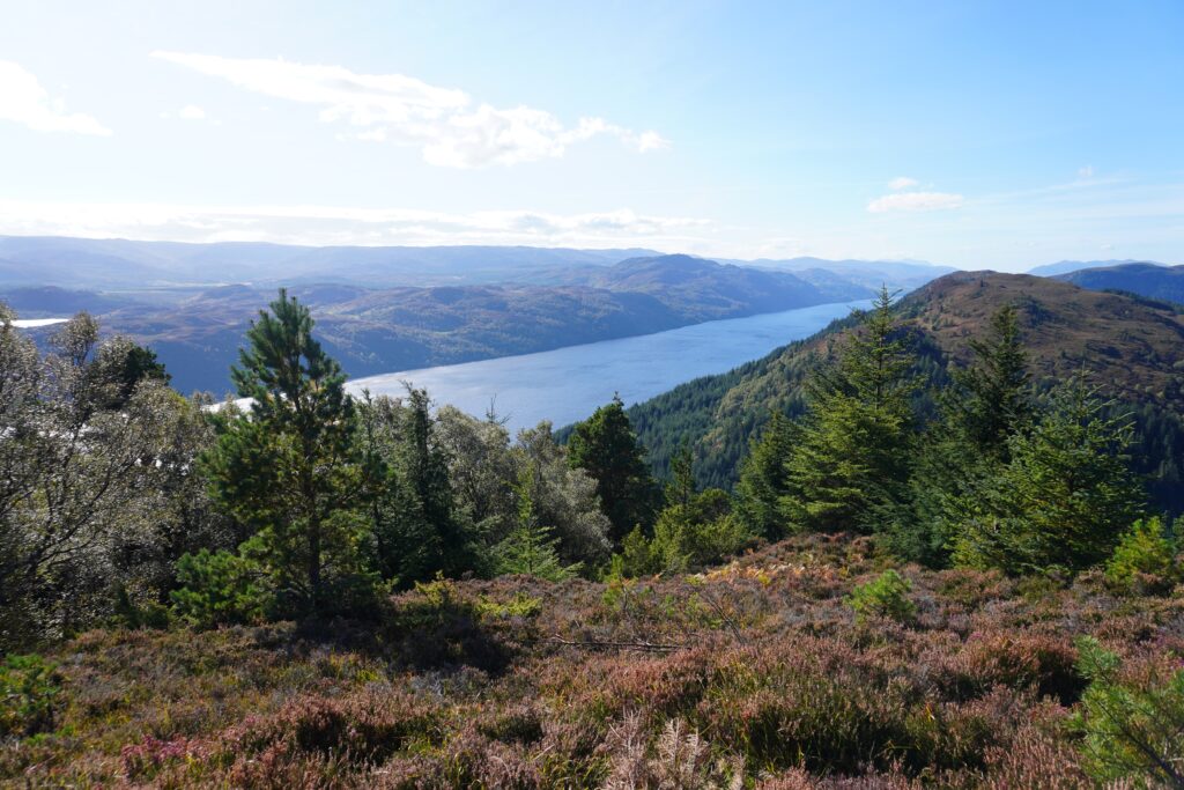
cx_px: 592
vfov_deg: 53.1
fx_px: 789
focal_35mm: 24
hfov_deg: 73.7
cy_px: 395
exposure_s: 1/400
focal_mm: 16
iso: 100
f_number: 5
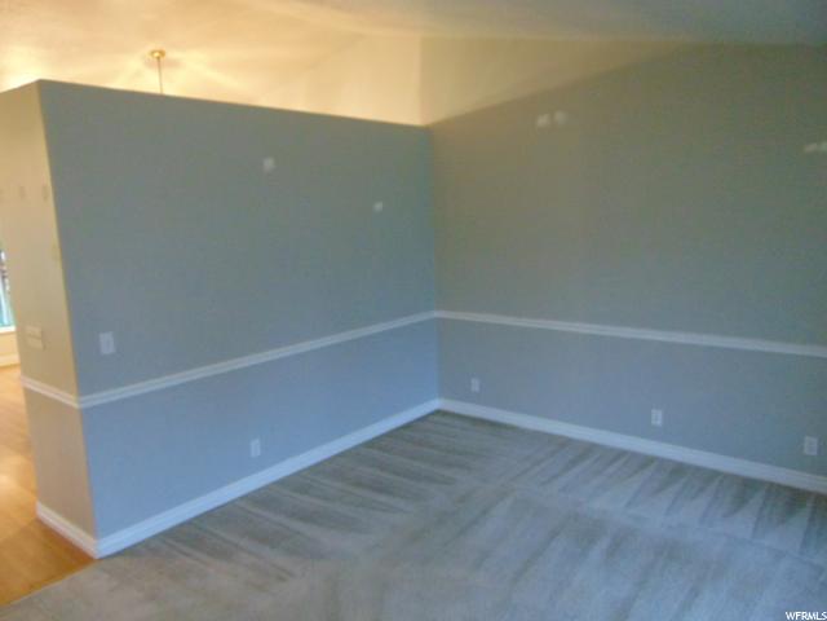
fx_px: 597
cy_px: 310
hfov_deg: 69.4
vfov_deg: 54.9
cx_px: 414
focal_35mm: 25
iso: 400
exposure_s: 1/20
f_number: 3
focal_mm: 4.5
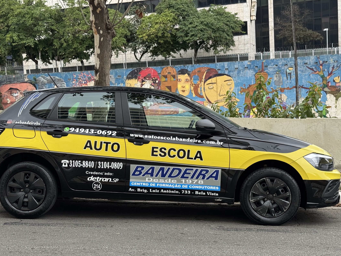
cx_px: 166
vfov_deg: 25.2
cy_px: 148
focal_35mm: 58
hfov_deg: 33.2
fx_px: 571
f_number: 1.78
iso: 64
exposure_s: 1/404
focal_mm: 6.76
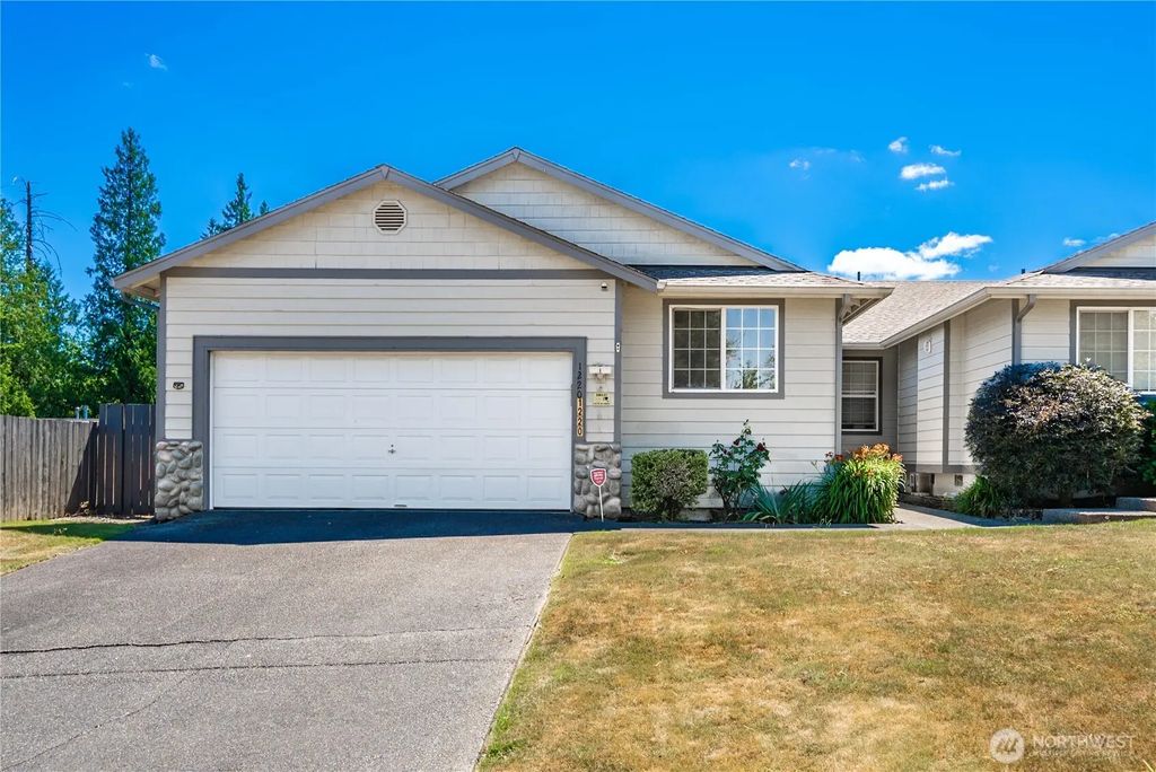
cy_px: 386
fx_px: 675
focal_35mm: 21
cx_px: 578
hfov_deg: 81.2
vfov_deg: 59.6
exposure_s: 1/100
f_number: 8
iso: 80
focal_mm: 21
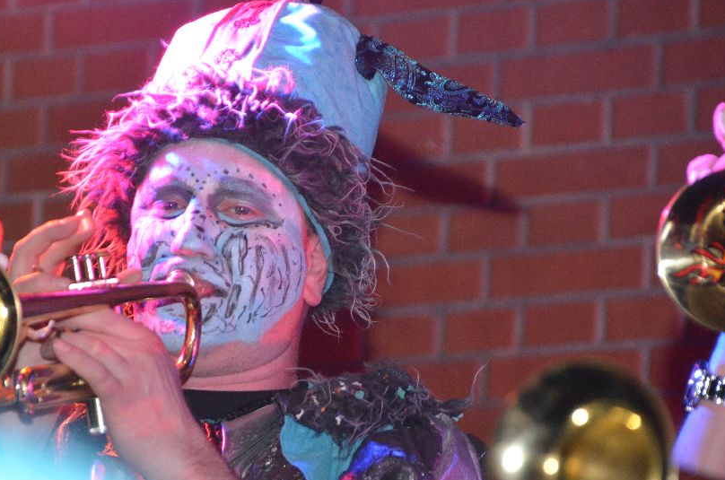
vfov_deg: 4.0
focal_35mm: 342
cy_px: 238
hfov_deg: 6.0
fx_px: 6873
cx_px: 307
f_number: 6
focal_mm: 180
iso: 3200
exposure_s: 1/60
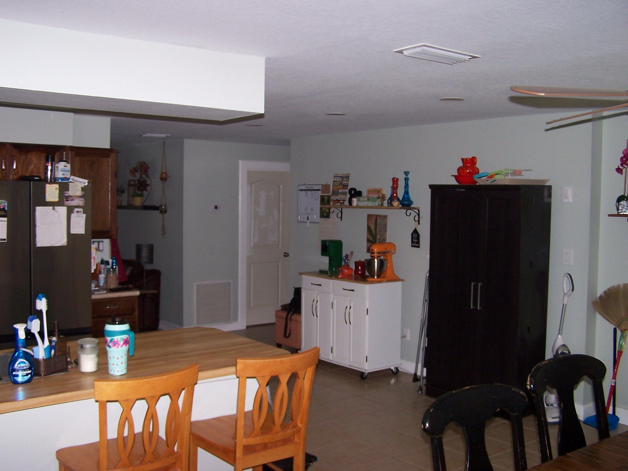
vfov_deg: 37.7
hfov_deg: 49.0
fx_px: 689
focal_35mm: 38
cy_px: 236
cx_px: 314
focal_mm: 6.3
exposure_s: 1/60
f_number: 2.8
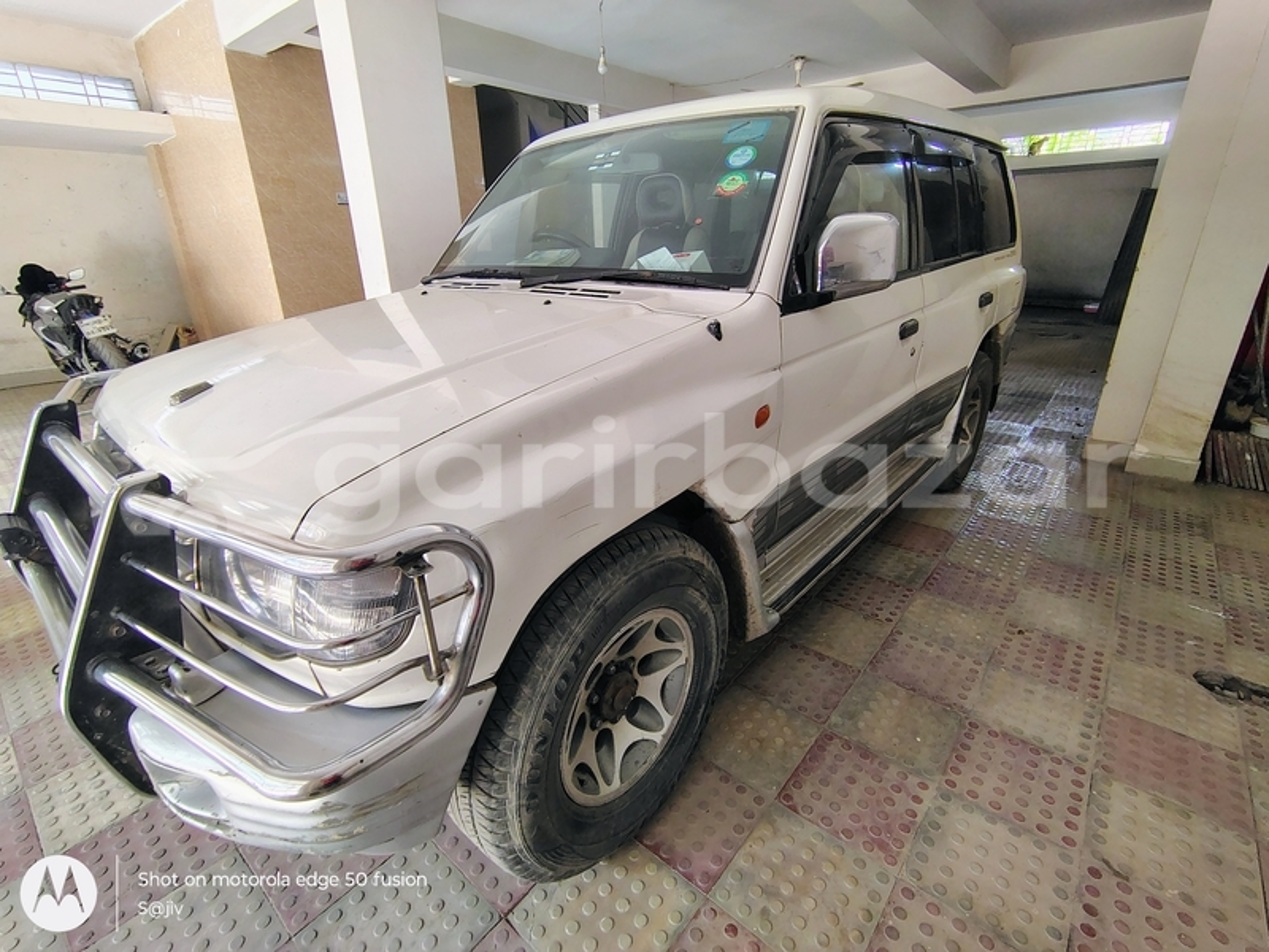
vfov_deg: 78.1
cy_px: 476
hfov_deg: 94.5
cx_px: 634
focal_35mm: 16
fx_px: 587
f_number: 2.2
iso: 355
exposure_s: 1/25
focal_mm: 2.13
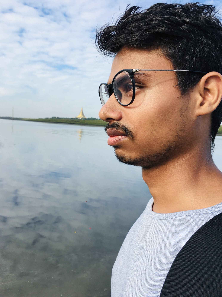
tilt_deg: -3.9
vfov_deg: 60.0
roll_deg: -4.7
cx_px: 112
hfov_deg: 46.8
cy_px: 150
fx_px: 257
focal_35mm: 30
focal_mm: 4.15
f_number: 2.2
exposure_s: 1/705
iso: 25
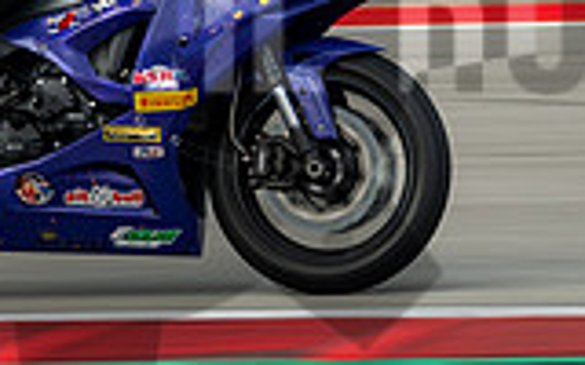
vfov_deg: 2.4
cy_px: -2
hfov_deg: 3.8
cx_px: 88
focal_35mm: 556
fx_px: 8864
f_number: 4.5
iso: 200
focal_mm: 100
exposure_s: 1/250
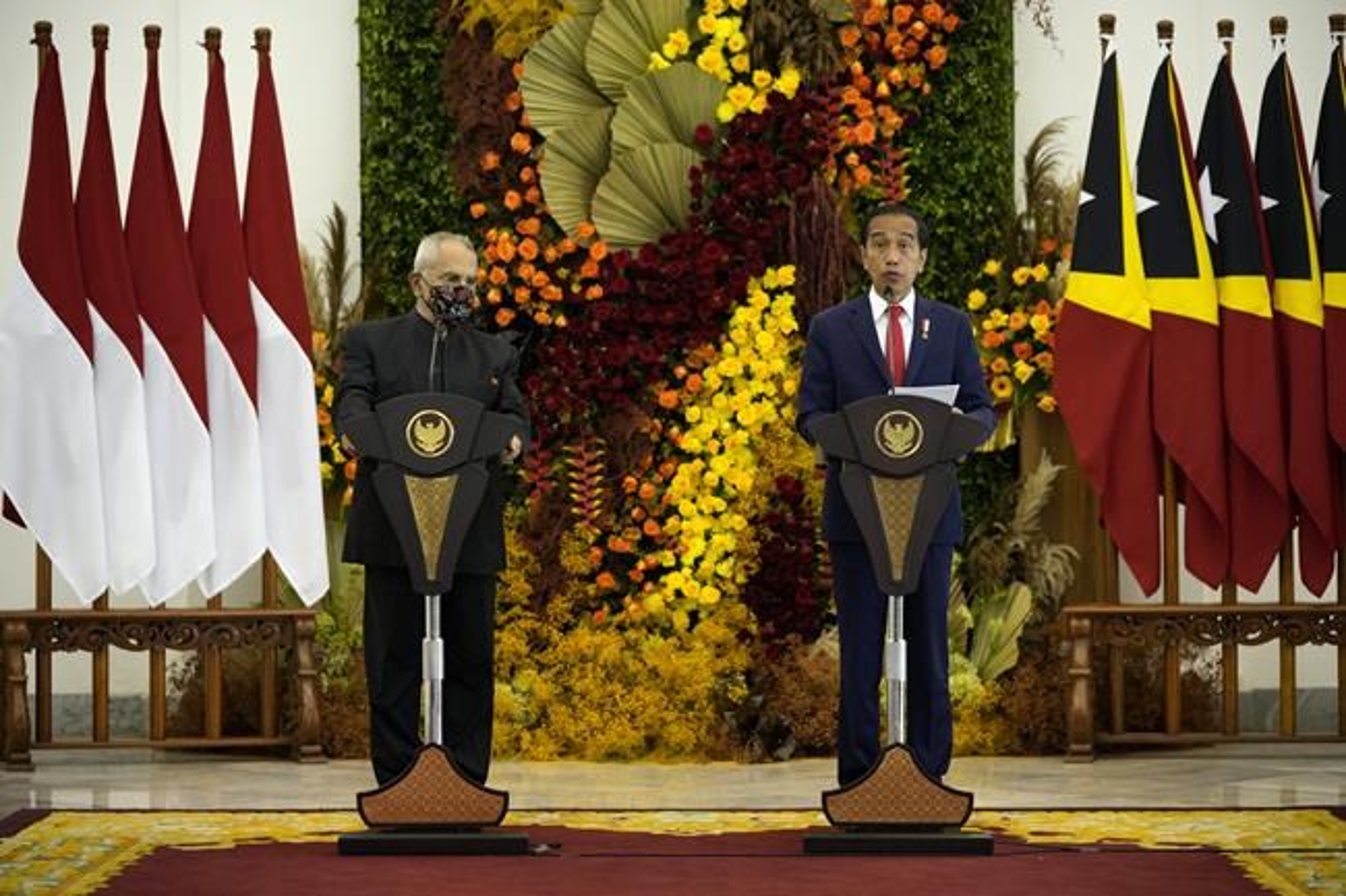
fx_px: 3962
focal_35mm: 106
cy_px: 448
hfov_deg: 19.3
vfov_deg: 12.9
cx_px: 673
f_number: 3.2
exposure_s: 1/250
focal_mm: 106
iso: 1600
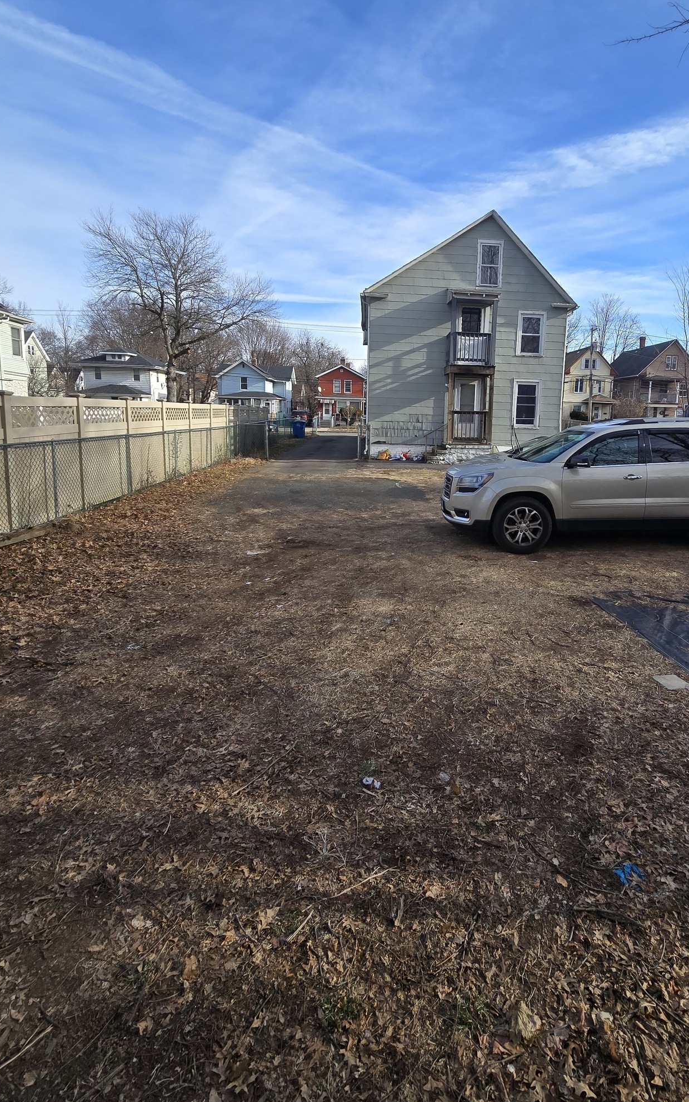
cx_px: 418
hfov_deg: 70.4
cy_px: 497
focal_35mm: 16
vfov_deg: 97.5
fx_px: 481
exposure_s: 1/1061
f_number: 2.2
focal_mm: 2.2
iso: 50
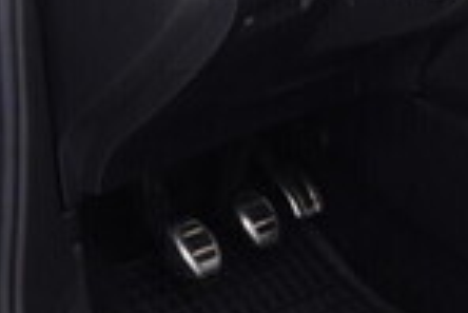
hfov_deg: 15.3
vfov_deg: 10.3
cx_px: 237
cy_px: 131
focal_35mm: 134
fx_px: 1744
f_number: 3.2
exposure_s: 1/50
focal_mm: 24
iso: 125
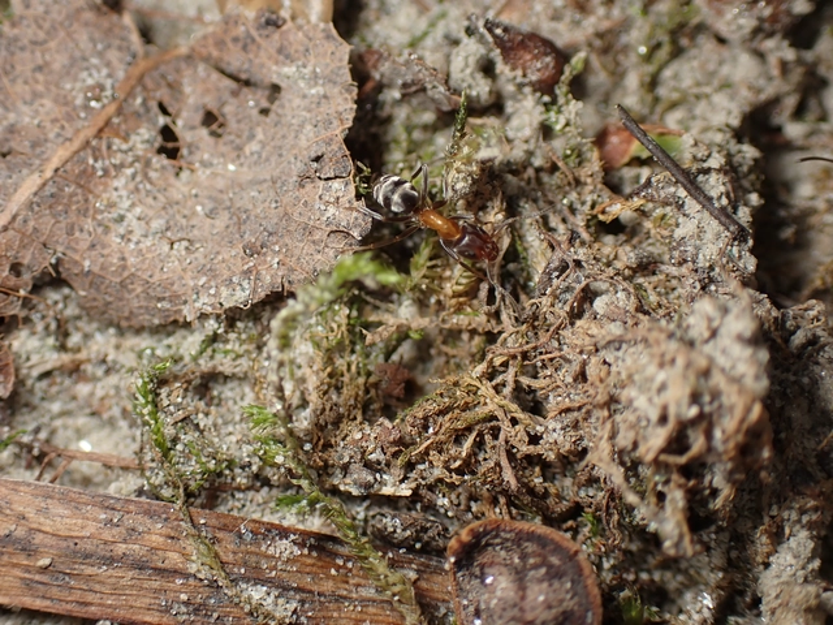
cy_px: 312
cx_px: 416
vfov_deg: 20.7
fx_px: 1709
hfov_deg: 27.4
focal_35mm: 71
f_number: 3.9
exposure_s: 1/60
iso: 100
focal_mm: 12.73
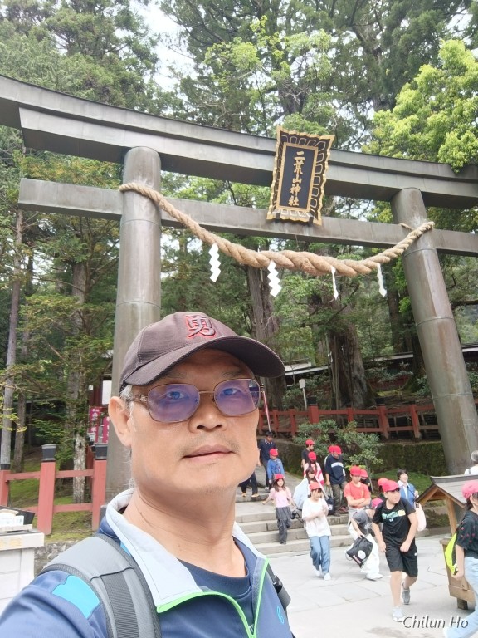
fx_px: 442
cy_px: 319
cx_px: 239
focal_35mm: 24
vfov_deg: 71.6
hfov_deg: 56.8
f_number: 2.45
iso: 58
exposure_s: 1/179
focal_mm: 3.24
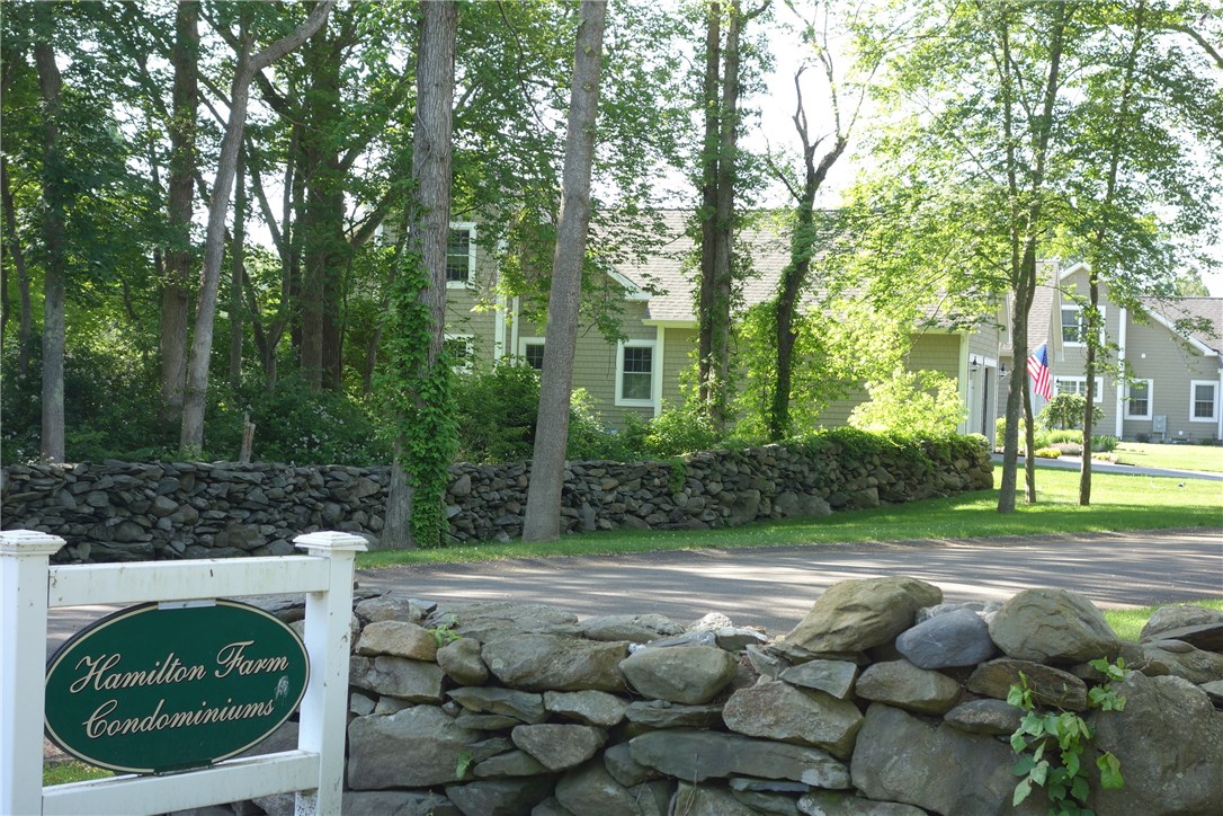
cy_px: 408
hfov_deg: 31.9
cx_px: 612
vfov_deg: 21.6
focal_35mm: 63
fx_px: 2140
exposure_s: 1/125
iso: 125
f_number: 4
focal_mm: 23.55
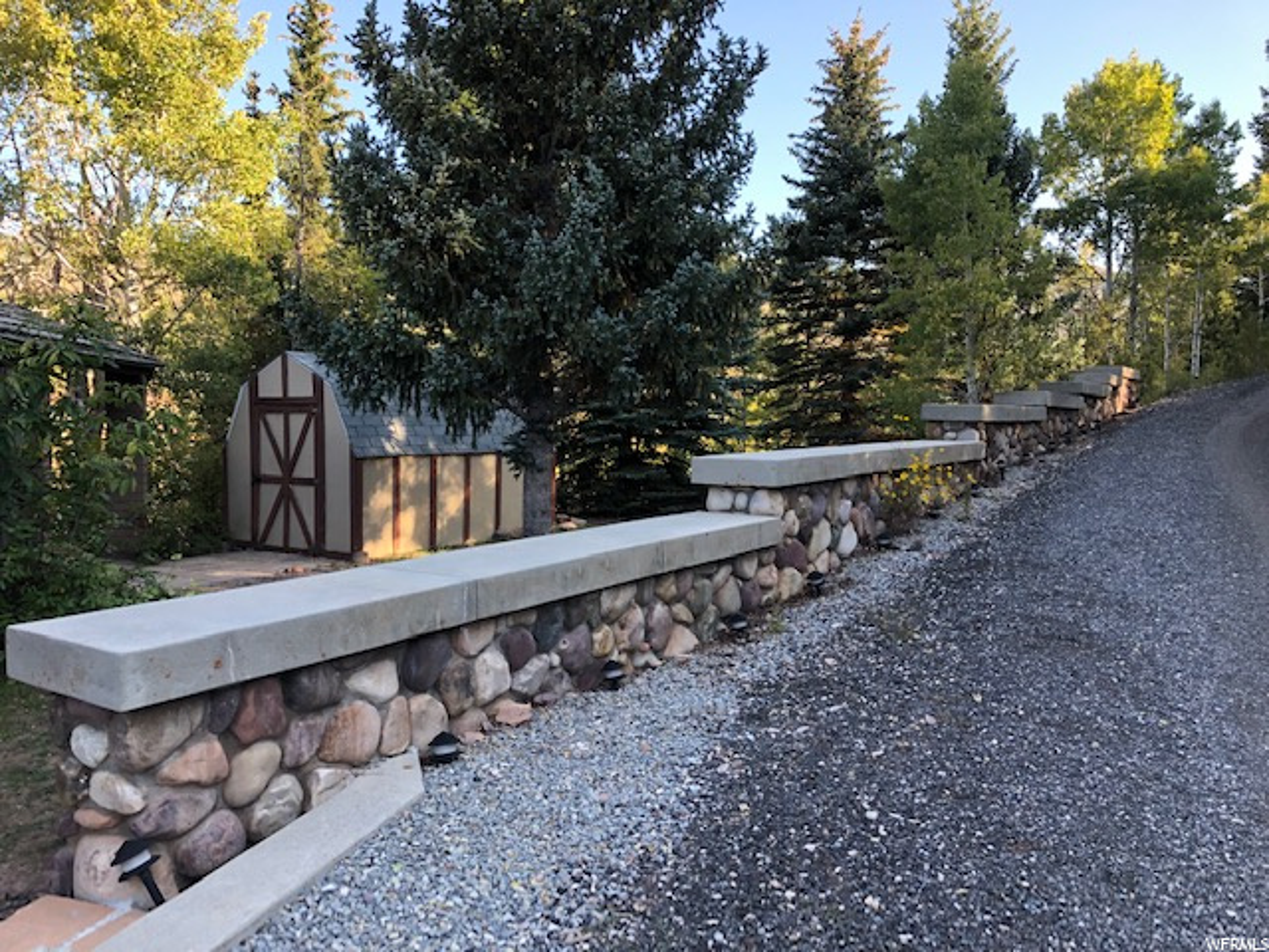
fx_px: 1026
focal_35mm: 28
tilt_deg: -1.9
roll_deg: -2.6
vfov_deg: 49.7
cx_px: 634
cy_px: 476
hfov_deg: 63.4
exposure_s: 1/120
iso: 25
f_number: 1.8
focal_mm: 3.99
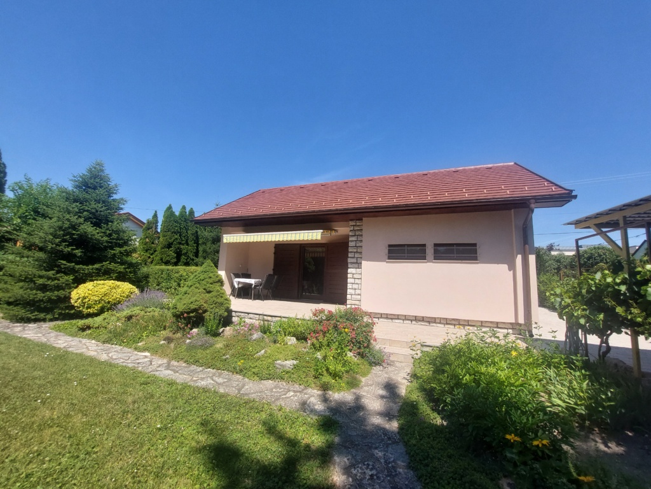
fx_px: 244
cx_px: 326
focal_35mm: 13
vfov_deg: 89.9
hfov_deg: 106.2
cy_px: 244
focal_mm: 1.74
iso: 50
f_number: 2.2
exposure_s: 1/1831
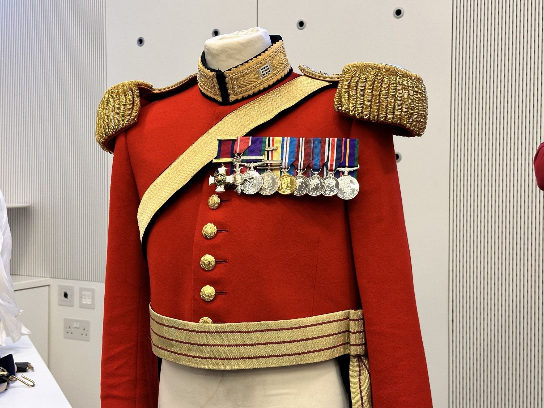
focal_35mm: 48
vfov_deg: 30.3
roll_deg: +0.2
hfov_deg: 39.7
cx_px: 272
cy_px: 204
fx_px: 754
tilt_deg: -1.4
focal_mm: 6.86
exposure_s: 1/50
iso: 80
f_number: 1.78
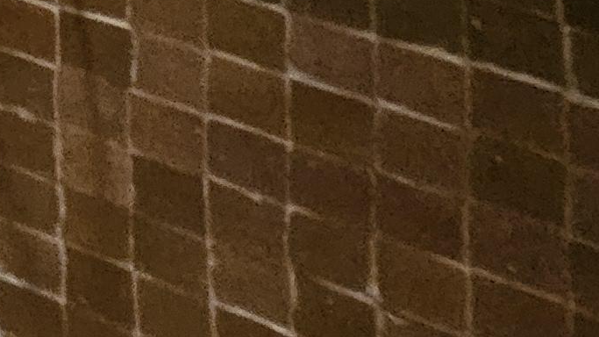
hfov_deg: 13.2
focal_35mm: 83
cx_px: -1008
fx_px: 1318
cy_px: -803
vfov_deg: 9.5
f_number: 2.2
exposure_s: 1/25
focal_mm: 2.2
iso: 800
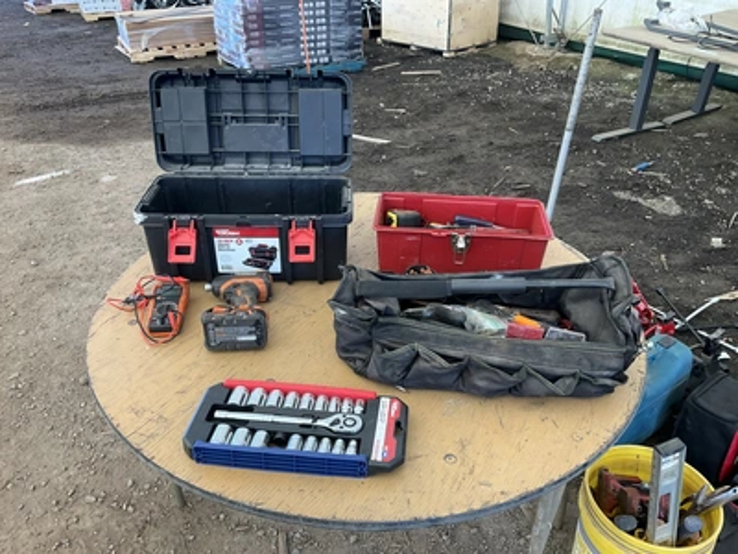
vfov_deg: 48.2
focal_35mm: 29
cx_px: 369
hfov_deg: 61.7
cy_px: 277
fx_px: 618
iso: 50
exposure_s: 1/122
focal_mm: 3
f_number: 1.8
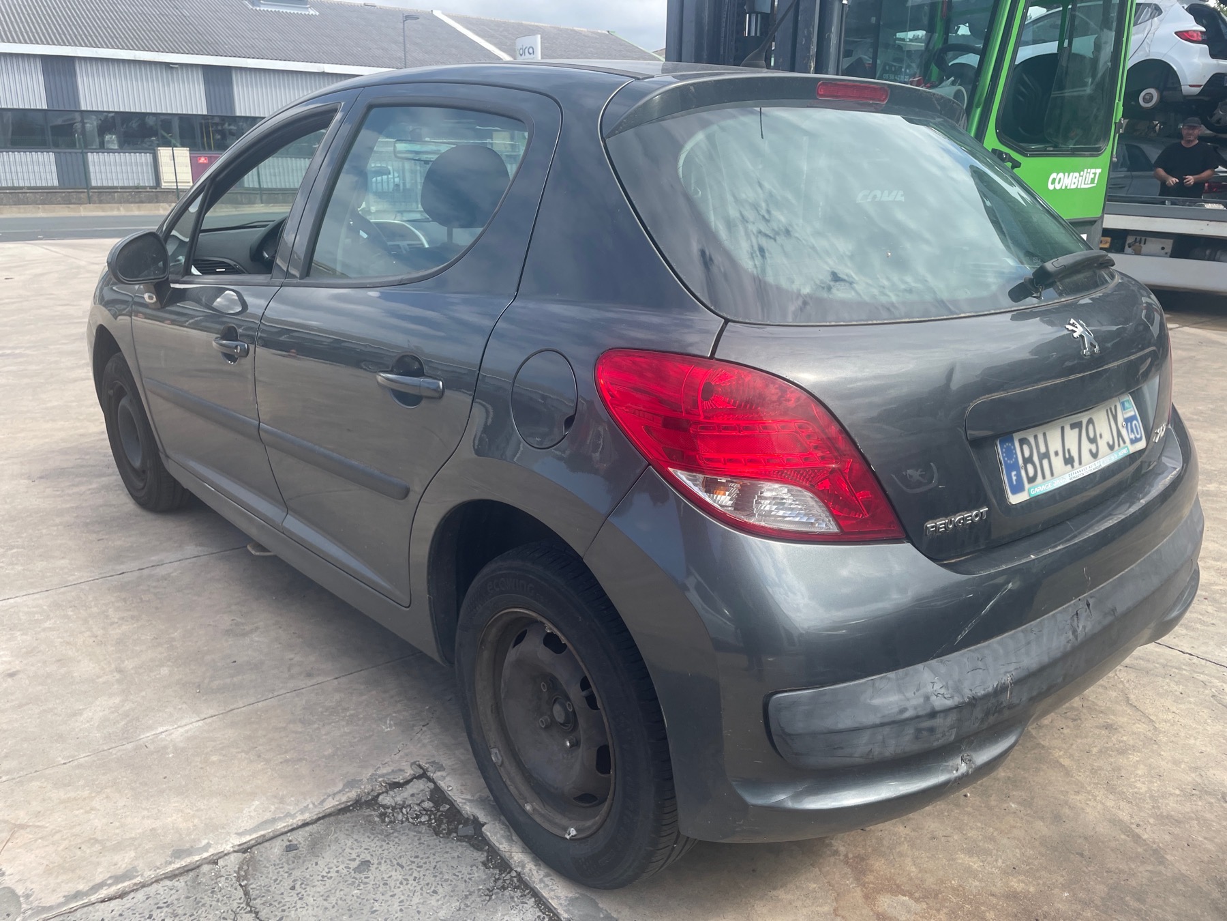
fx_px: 922
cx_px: 614
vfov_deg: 53.1
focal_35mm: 26
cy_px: 460
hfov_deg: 67.3
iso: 32
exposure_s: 1/1221
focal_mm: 4.2
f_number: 1.6
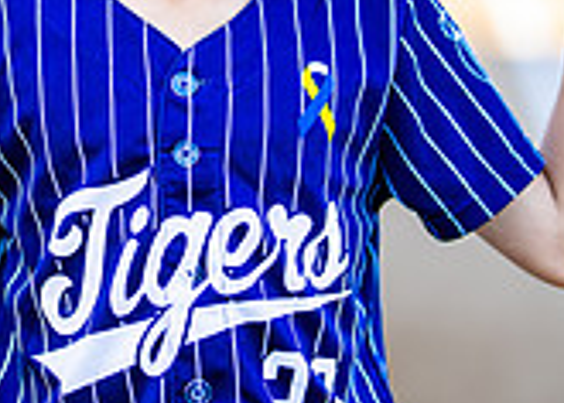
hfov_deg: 10.0
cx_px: 277
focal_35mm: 201
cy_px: 37
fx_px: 3221
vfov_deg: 7.1
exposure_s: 1/1250
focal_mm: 50
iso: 100
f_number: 1.2
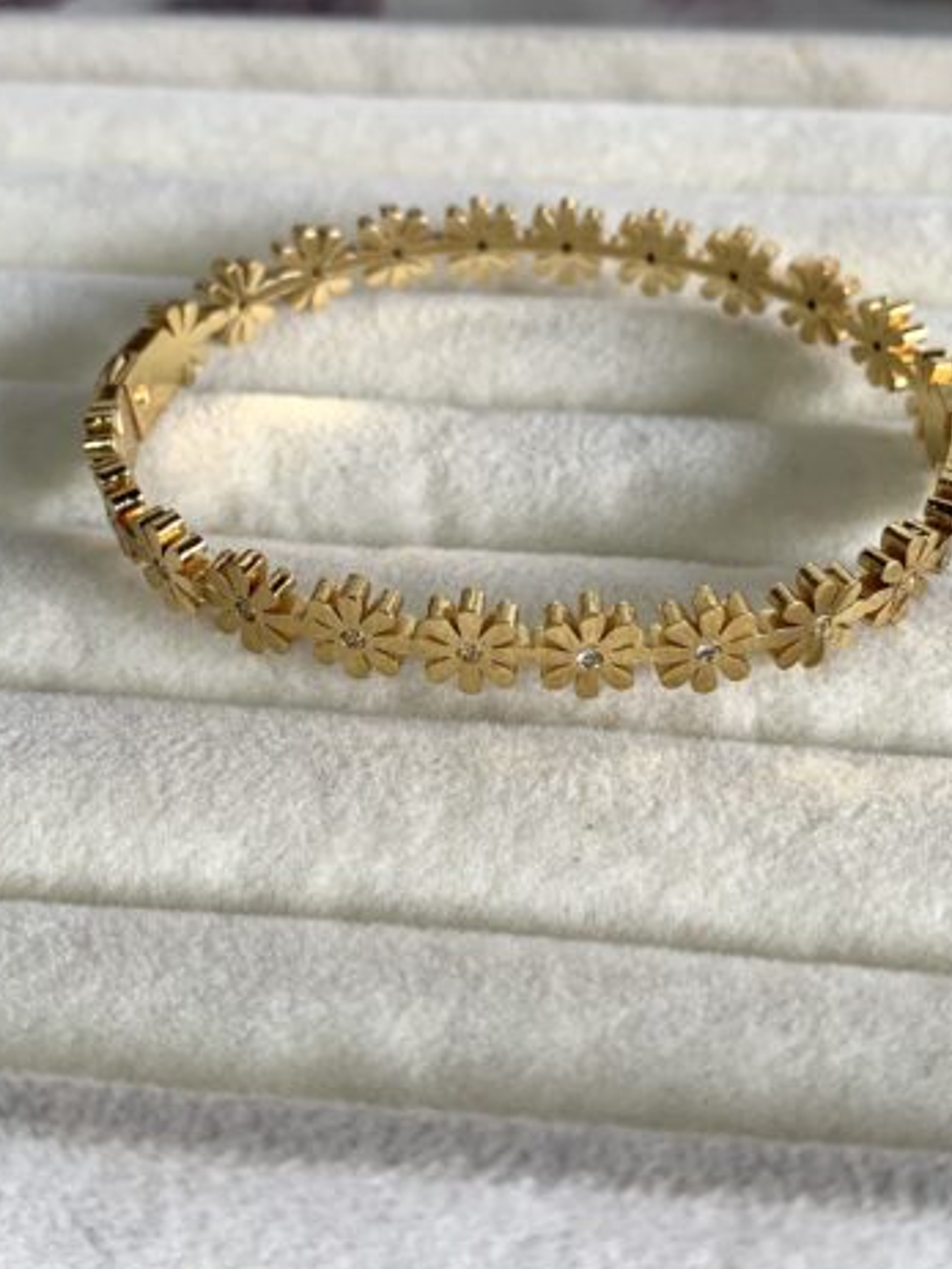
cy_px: 516
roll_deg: +0.5
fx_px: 1649
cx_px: 477
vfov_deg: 41.9
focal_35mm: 45
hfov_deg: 32.2
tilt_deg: -43.0
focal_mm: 4.25
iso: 64
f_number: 1.8
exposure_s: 1/100
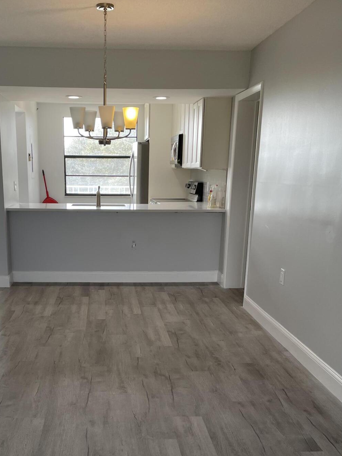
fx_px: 514
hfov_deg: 36.5
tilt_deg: -13.4
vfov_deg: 47.2
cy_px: 301
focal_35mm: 39
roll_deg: -1.4
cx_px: 116
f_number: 1.6
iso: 40
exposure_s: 1/121
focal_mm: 4.2
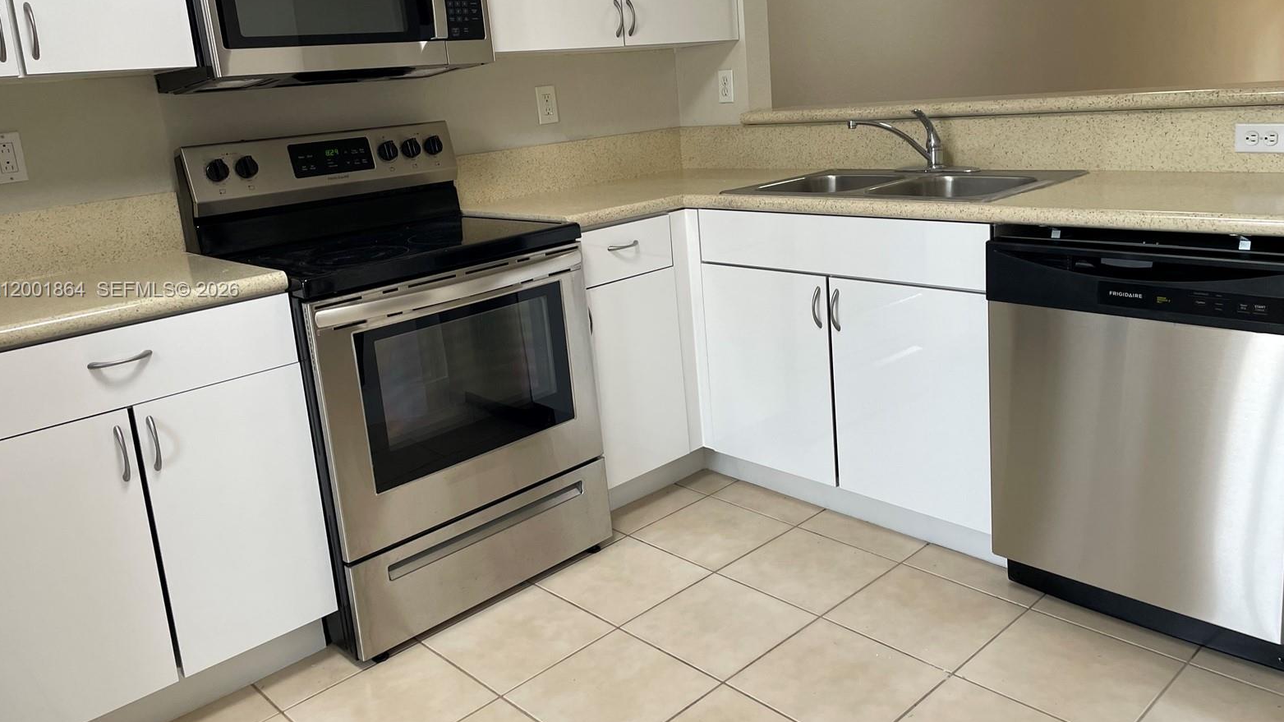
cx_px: 640
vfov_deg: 40.0
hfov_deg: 66.1
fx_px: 987
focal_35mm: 29
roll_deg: +5.0
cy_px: 291
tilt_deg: -11.6
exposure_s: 1/120
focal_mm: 4.2
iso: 100
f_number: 1.6
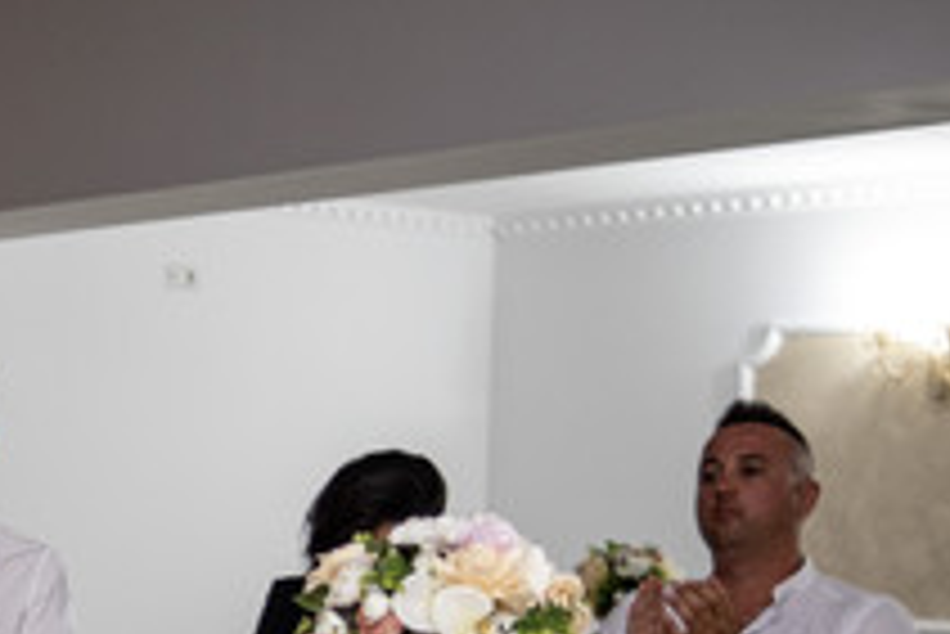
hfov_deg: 18.3
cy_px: 704
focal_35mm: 106
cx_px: -167
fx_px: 2799
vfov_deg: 12.7
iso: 640
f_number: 1.4
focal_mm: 23
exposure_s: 1/160
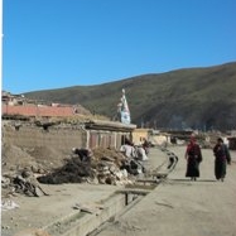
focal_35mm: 74
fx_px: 571
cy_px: 14
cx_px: 30
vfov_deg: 22.7
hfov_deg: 22.9
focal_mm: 5.8
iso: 50
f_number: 8.5
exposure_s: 1/110
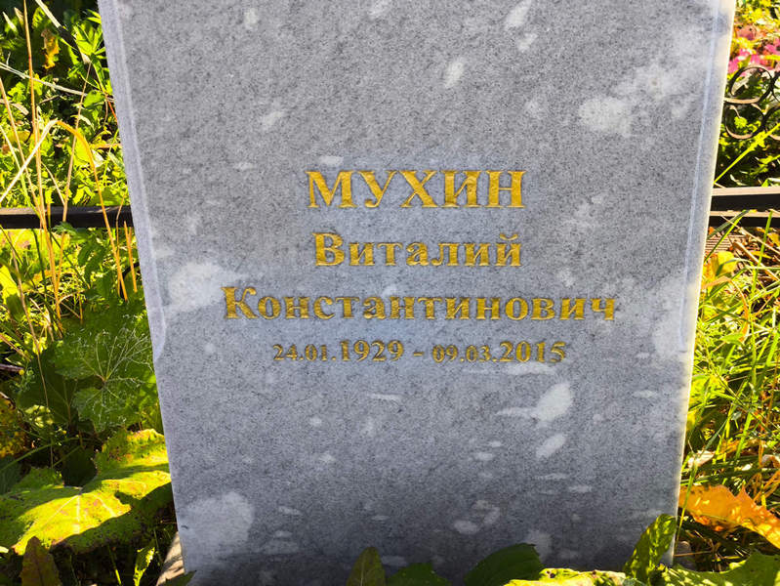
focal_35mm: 50
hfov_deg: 38.2
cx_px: 390
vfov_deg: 29.1
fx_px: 1127
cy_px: 293
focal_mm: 4.71
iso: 50
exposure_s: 1/285
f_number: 1.7
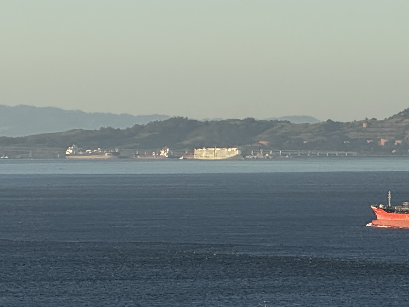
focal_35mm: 385
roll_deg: +0.1
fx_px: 4549
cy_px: 77
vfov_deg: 3.9
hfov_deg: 5.1
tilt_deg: +3.3
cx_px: 137
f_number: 2.8
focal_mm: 15.66
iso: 50
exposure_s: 1/743
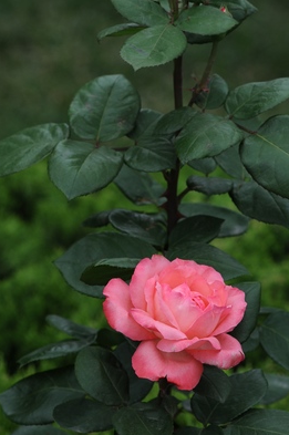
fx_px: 2753
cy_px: 148
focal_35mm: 228
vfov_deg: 9.0
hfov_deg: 6.0
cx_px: 96
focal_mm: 112
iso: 250
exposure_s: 1/800
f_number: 5.6
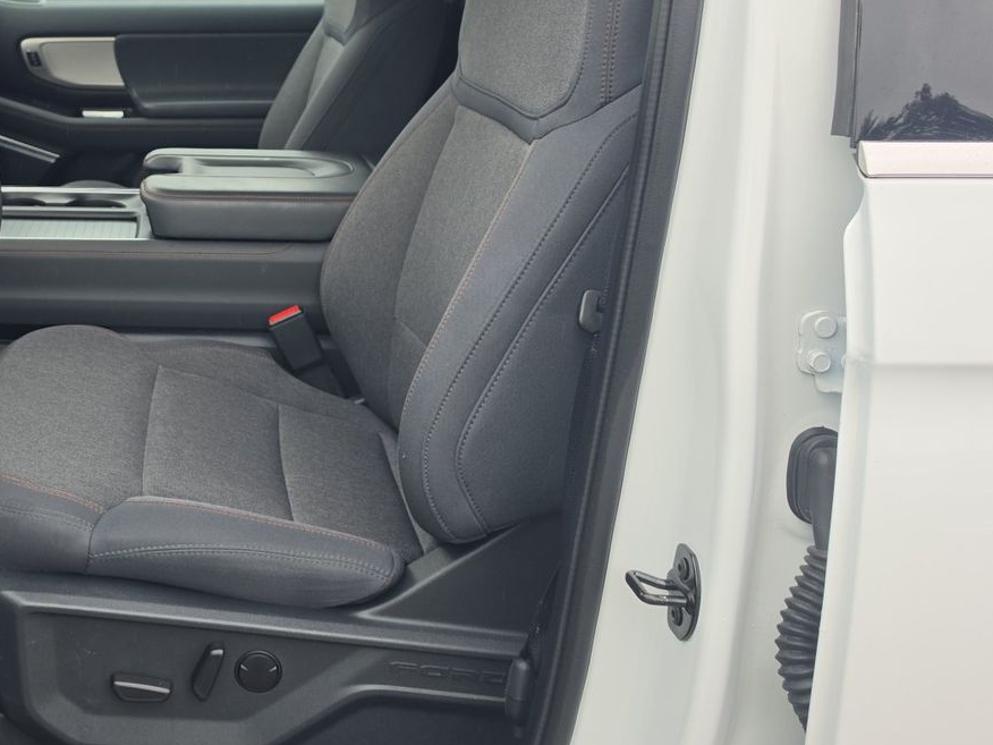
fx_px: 1205
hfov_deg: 41.8
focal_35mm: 42
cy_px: 187
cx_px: 130
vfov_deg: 33.7
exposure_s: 1/134
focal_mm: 6.5
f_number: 1.4
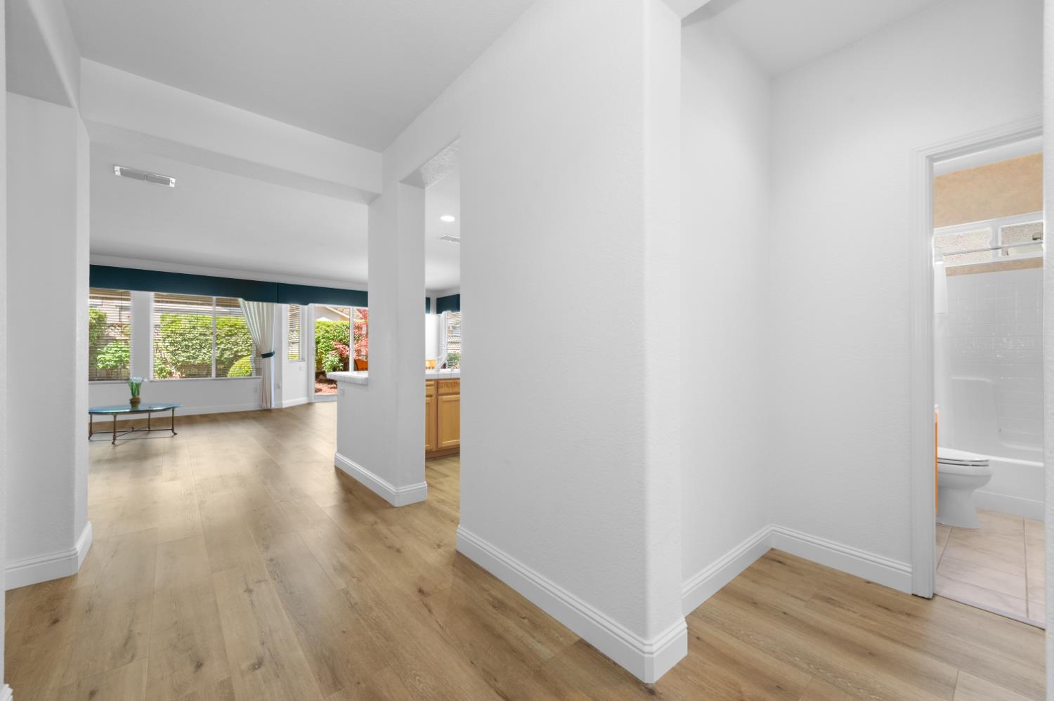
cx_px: 527
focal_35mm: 14
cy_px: 350
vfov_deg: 81.1
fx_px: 410
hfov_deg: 104.3
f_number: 8
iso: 125
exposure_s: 1/10
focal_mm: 14
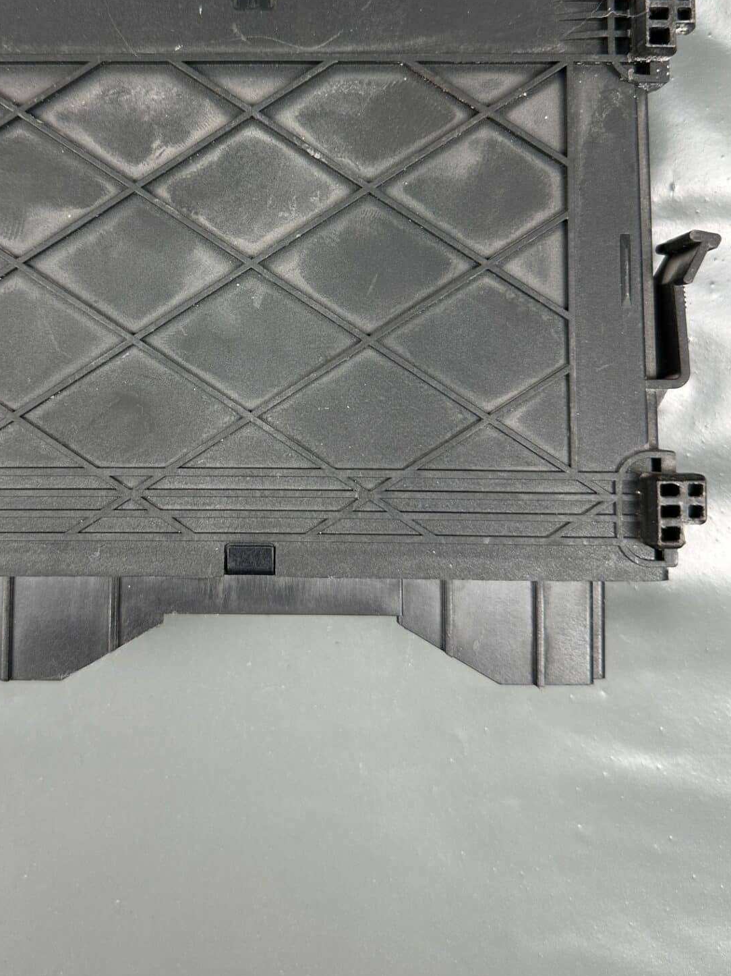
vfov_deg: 52.9
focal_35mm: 34
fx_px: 958
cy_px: 326
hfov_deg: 41.4
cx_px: 262
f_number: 1.78
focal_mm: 6.86
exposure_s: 1/50
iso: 125
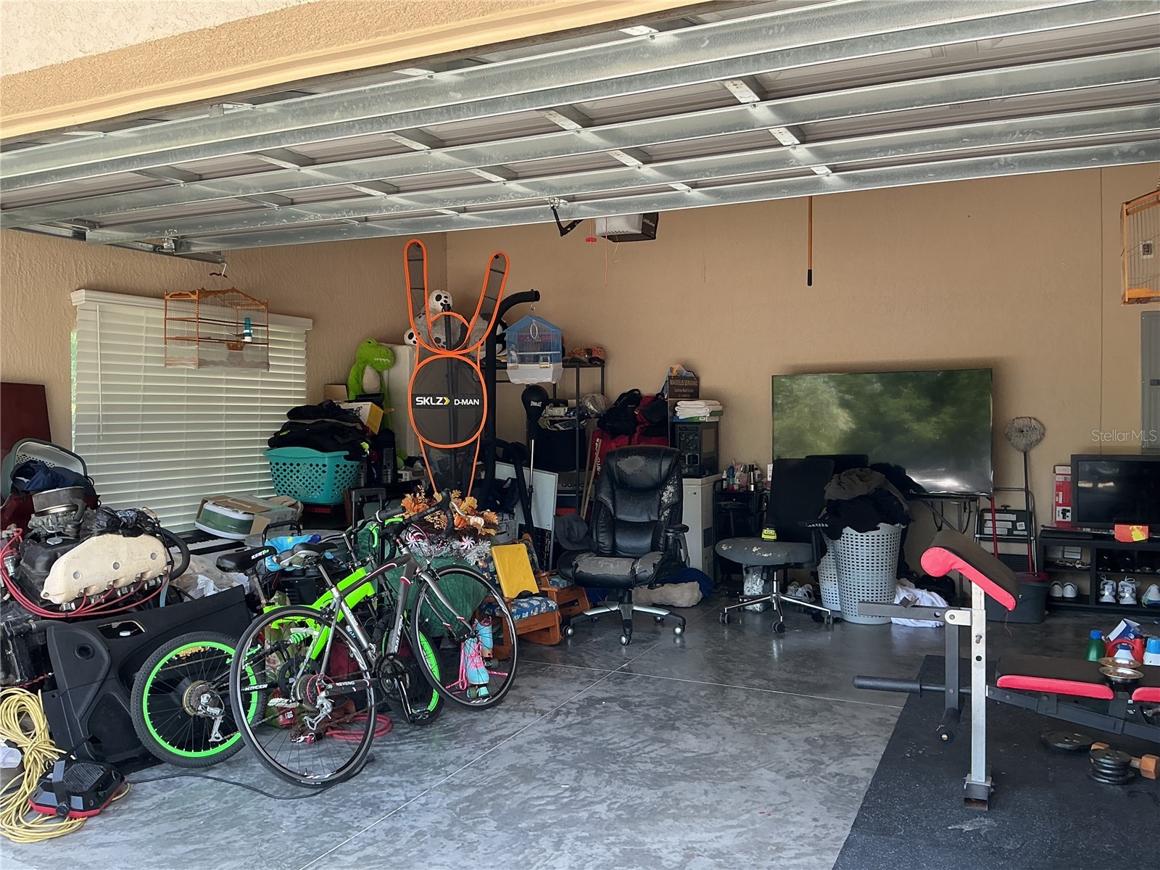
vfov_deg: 48.2
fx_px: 972
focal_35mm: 29
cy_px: 435
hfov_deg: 61.7
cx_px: 580
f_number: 1.8
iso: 25
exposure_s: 1/120
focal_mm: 3
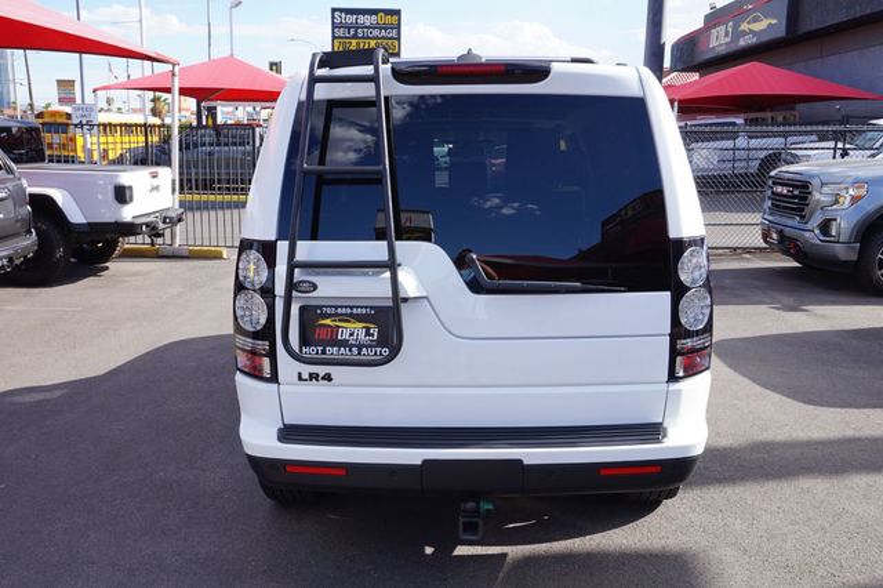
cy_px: 294
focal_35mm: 32
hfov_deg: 59.5
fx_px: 772
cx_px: 442
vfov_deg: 41.7
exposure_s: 1/80
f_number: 10
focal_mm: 21
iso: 100
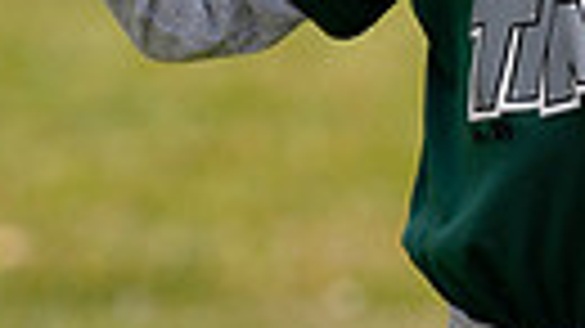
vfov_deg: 2.1
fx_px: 8916
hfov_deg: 3.7
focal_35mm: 575
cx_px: 734
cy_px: -357
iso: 50
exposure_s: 1/400
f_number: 5
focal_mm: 123
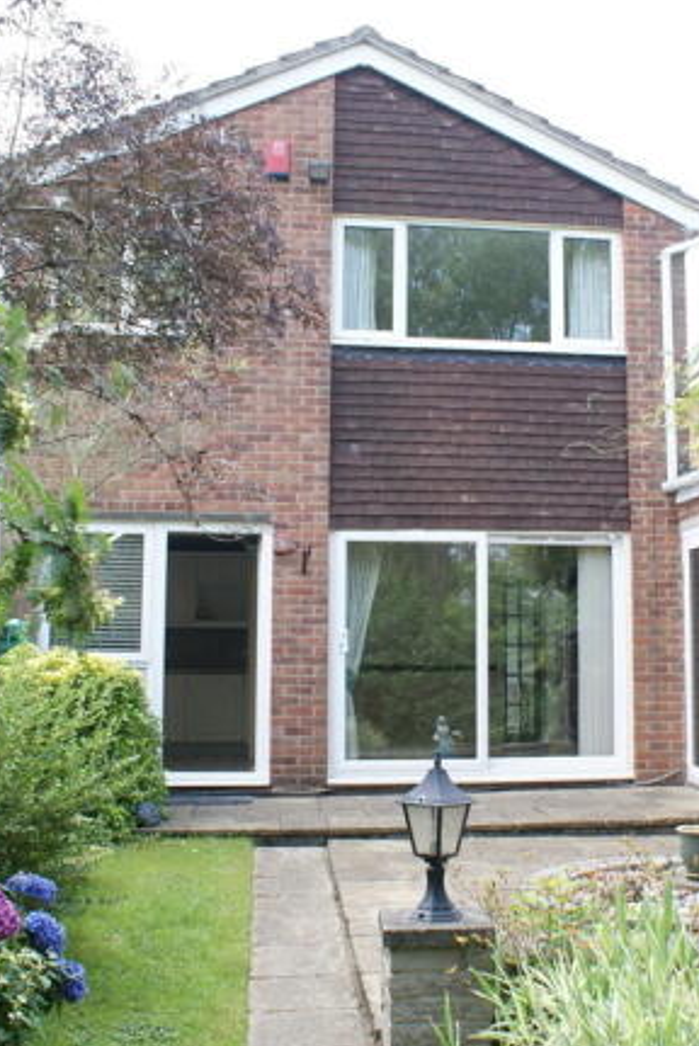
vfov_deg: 47.4
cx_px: 489
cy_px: 528
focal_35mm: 41
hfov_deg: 32.3
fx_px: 1192
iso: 100
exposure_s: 1/50
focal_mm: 18
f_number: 5
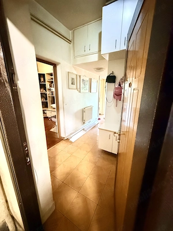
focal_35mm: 14
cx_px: 86
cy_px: 116
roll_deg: -1.0
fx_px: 93
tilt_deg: -14.1
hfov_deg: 85.7
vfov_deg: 102.1
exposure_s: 1/33
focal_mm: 2.22
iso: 1250
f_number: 2.2
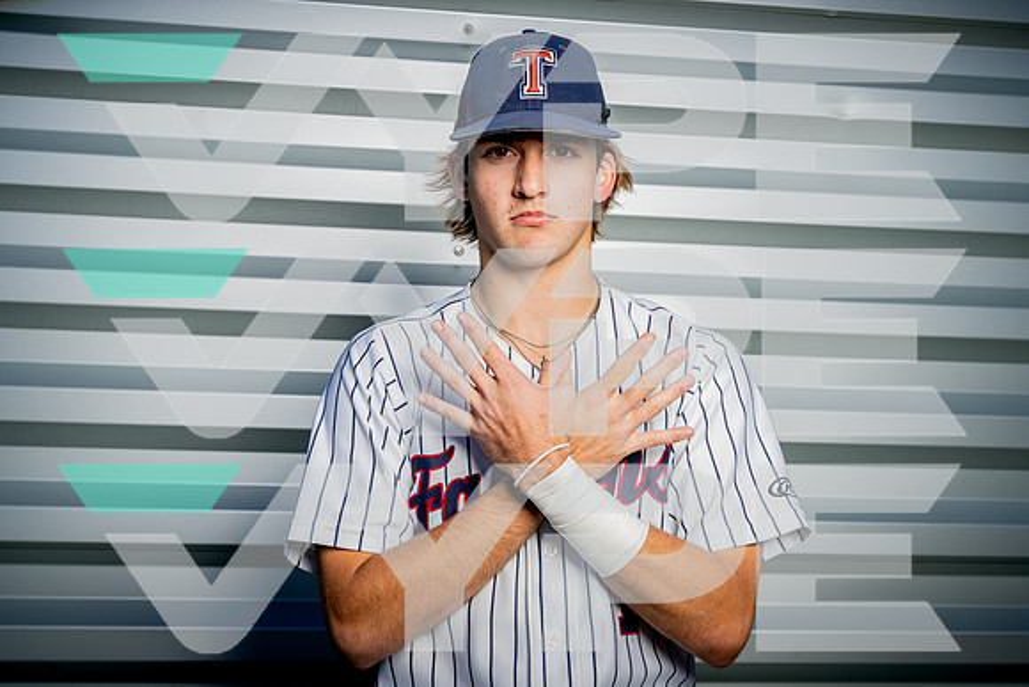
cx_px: 514
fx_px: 1372
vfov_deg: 28.1
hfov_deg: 41.1
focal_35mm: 48
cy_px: 344
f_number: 8
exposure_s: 1/250
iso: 125
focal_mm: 48
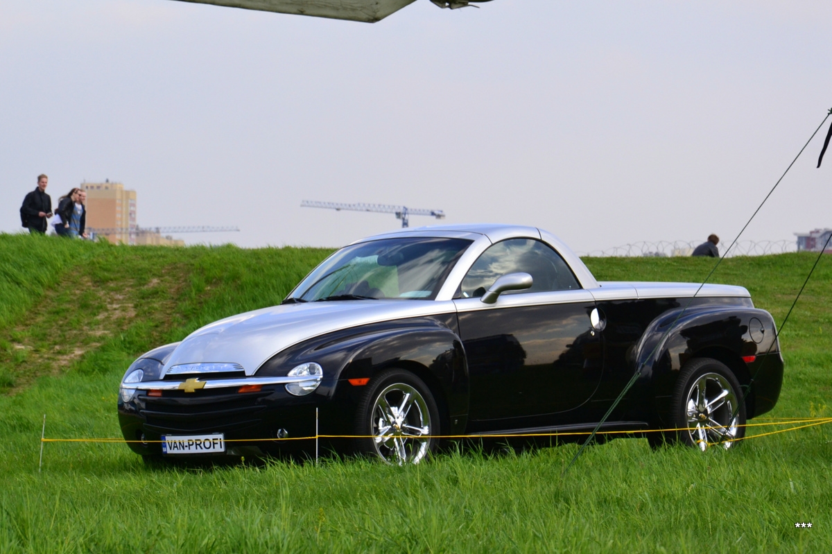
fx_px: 3638
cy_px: 277
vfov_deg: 8.7
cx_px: 416
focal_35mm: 158
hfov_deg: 13.0
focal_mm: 105
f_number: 10
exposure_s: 1/250
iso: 400
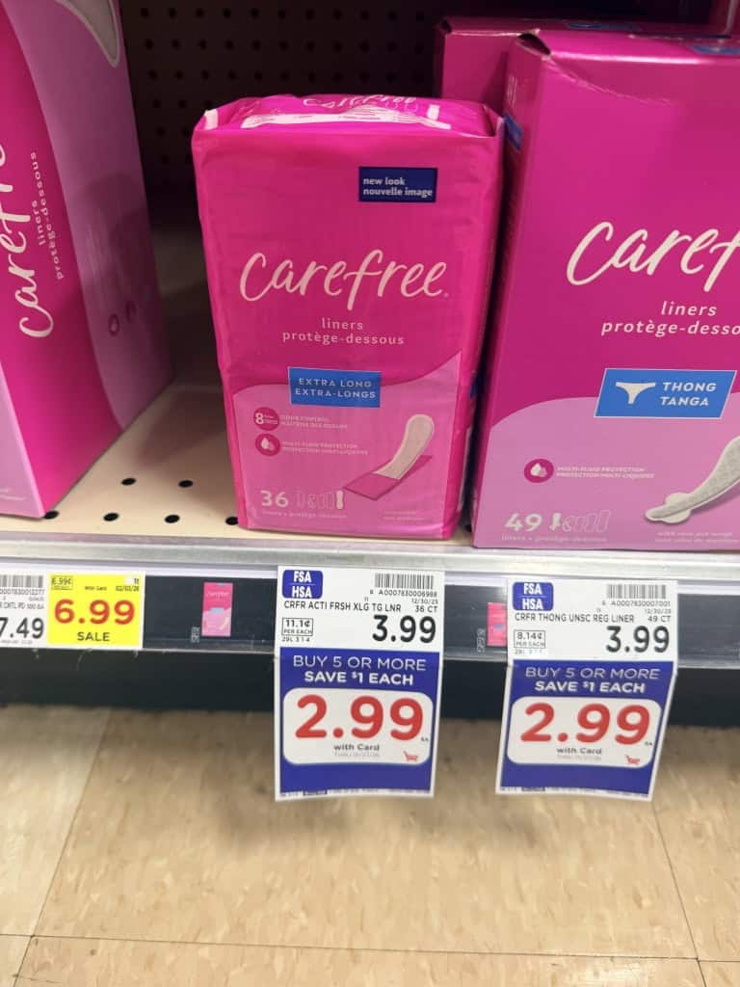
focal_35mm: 24
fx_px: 684
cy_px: 494
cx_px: 370
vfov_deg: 71.6
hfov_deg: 56.8
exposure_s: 1/60
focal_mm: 6.8
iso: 125
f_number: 1.8
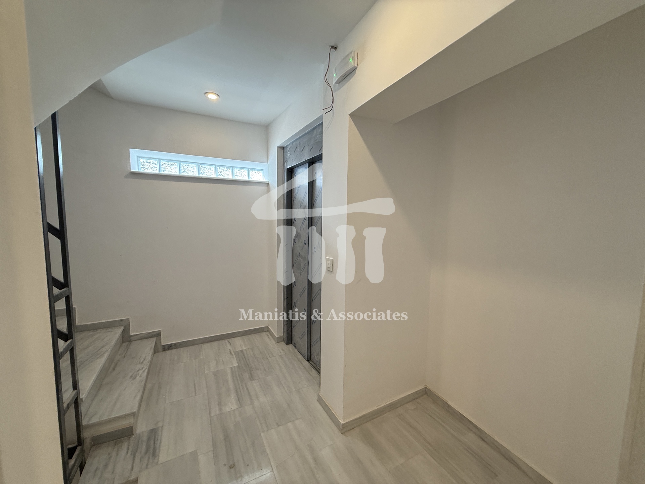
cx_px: 322
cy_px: 242
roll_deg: -0.7
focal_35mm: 14
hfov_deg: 102.1
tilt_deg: -5.3
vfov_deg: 85.7
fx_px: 261
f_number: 2.2
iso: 160
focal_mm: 2.22
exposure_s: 1/99
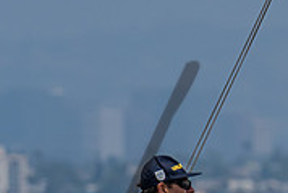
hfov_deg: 1.6
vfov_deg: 1.1
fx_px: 10128
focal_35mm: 1265
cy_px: 295
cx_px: 249
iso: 400
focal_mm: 280
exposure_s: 1/2500
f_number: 6.3
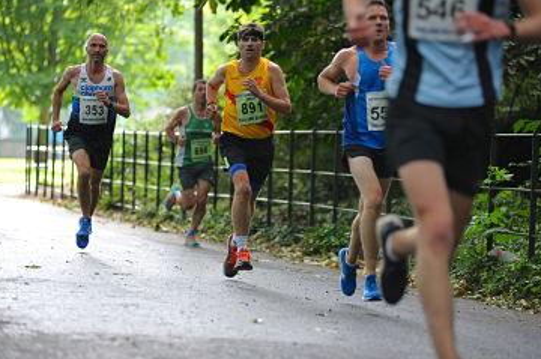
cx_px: 267
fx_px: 2251
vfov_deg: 9.1
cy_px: 162
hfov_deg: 13.7
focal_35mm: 150
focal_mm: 135
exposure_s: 1/640
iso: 1600
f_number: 2.8
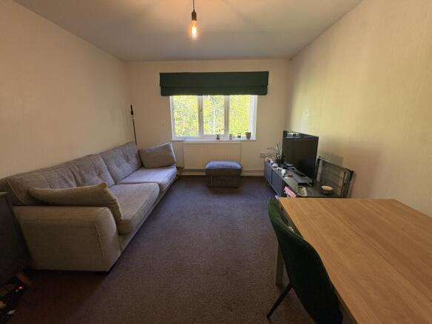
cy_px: 162
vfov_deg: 85.7
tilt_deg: -14.2
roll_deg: +0.5
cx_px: 216
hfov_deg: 102.1
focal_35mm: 14
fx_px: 175
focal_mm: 2.22
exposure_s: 1/82
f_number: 2.2
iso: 250
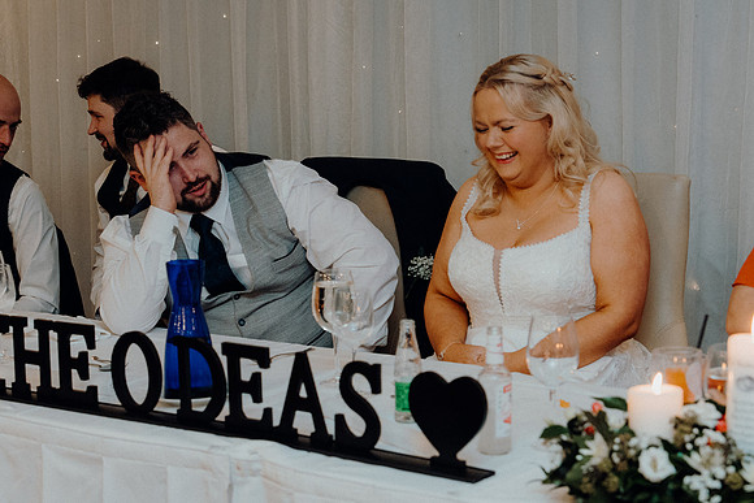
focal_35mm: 79
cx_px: 377
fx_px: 1655
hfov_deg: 25.7
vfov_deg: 17.3
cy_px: 252
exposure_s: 1/160
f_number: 3.5
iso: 2500
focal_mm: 53
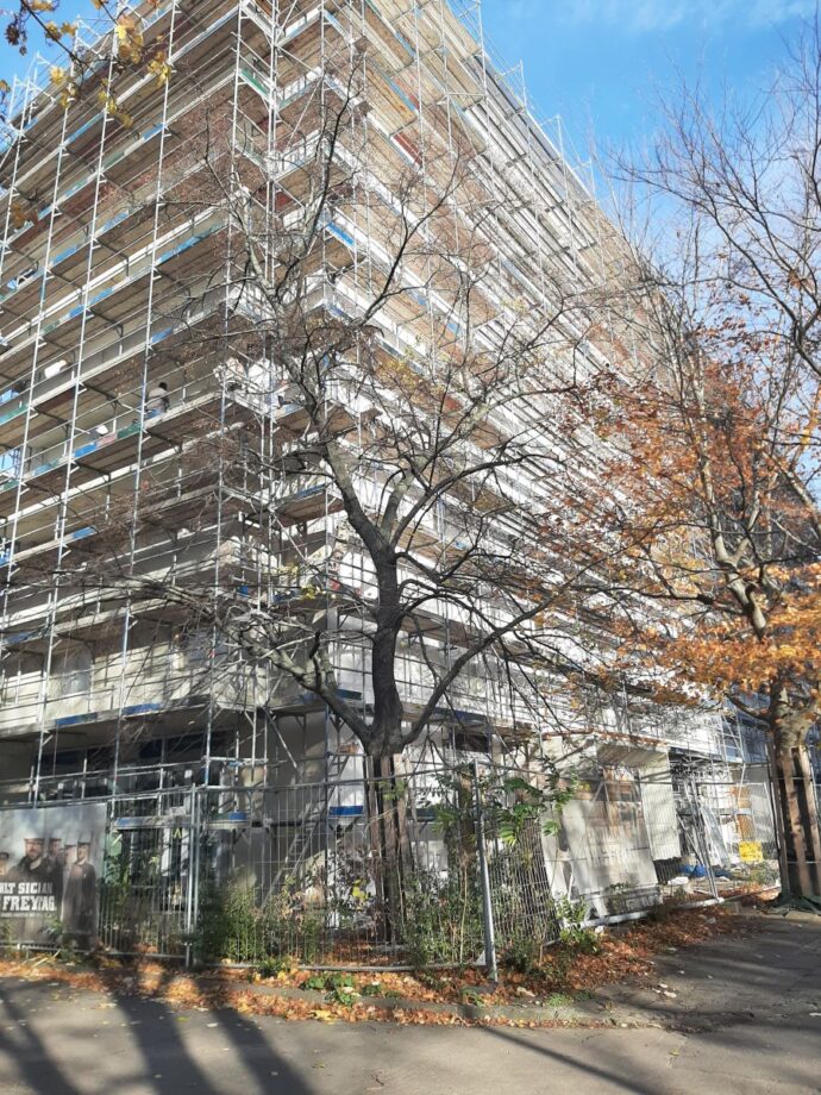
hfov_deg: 53.1
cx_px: 410
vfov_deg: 67.3
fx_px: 822
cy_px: 548
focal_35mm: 26
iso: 40
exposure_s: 1/993
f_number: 1.7
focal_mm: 3.93
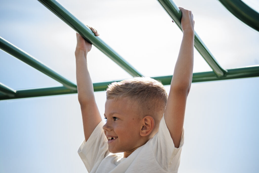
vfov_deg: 18.2
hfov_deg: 27.0
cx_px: 130
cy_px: 86
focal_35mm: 75
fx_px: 540
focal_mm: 50
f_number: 2
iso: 80
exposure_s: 1/1600
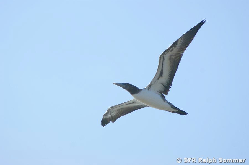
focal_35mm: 300
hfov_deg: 6.9
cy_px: 82
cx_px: 124
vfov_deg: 4.6
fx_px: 2073
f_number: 7.1
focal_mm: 200
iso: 100
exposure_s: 1/640
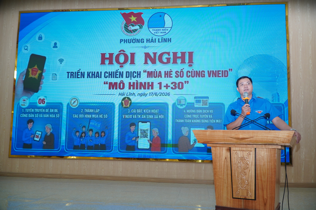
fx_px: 276
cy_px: 105
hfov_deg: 59.5
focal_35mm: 32
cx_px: 158
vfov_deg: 41.6
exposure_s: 1/250
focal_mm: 21
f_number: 4
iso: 640
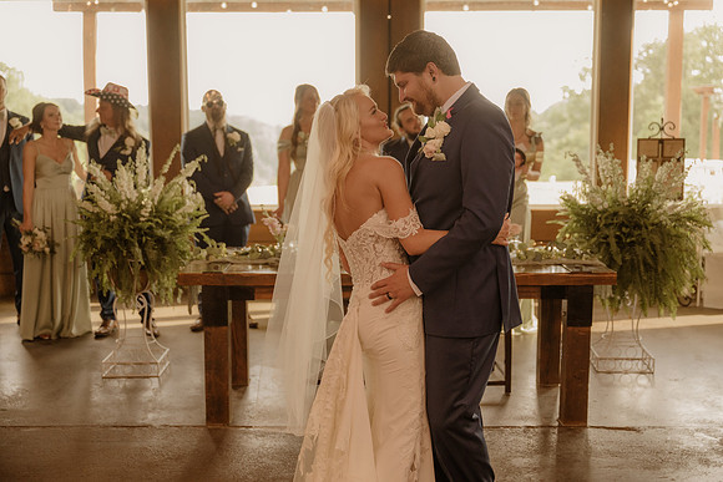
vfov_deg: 27.5
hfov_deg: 40.3
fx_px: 984
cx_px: 362
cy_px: 241
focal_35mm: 49
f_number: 2.8
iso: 1000
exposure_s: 1/250
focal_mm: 49
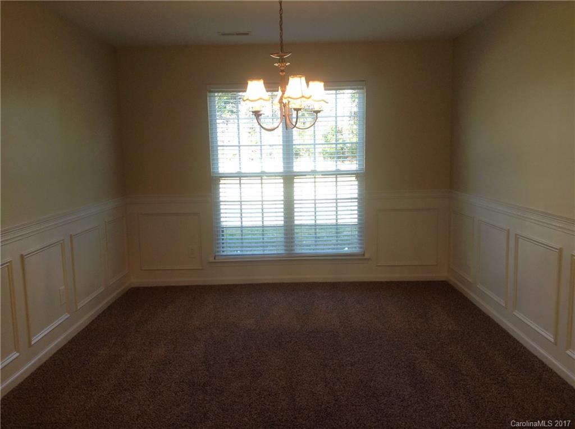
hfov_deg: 55.4
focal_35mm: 33
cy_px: 214
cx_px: 288
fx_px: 547
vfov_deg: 42.8
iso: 32
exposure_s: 1/24
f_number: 2.4
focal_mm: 3.3
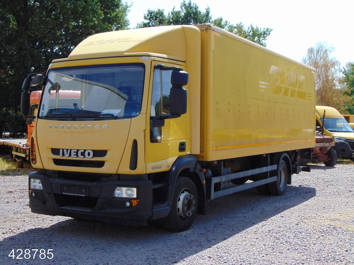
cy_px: 132
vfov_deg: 29.1
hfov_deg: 38.2
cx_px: 177
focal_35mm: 50
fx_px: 511
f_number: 9
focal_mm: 9
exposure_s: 1/250
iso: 80
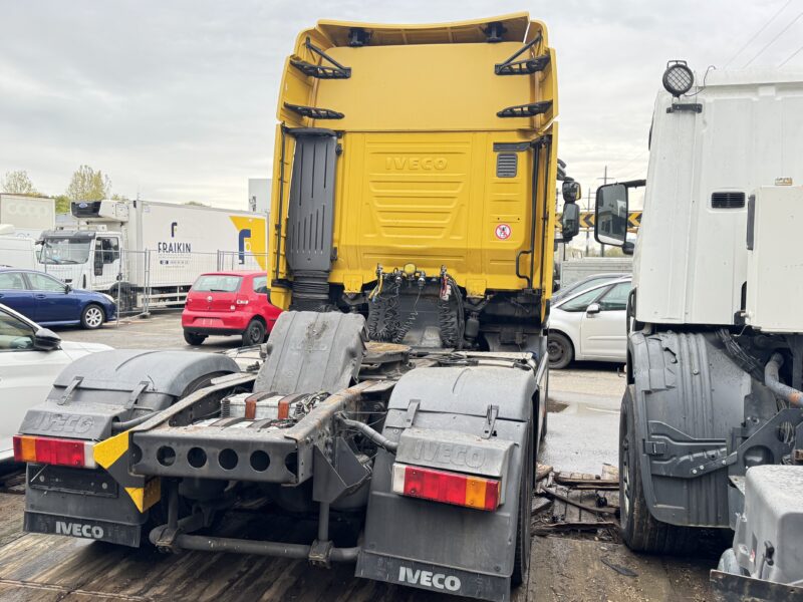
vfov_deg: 56.8
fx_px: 557
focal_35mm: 24
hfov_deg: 71.6
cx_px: 402
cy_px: 301
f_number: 1.78
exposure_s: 1/121
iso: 160
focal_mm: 6.76
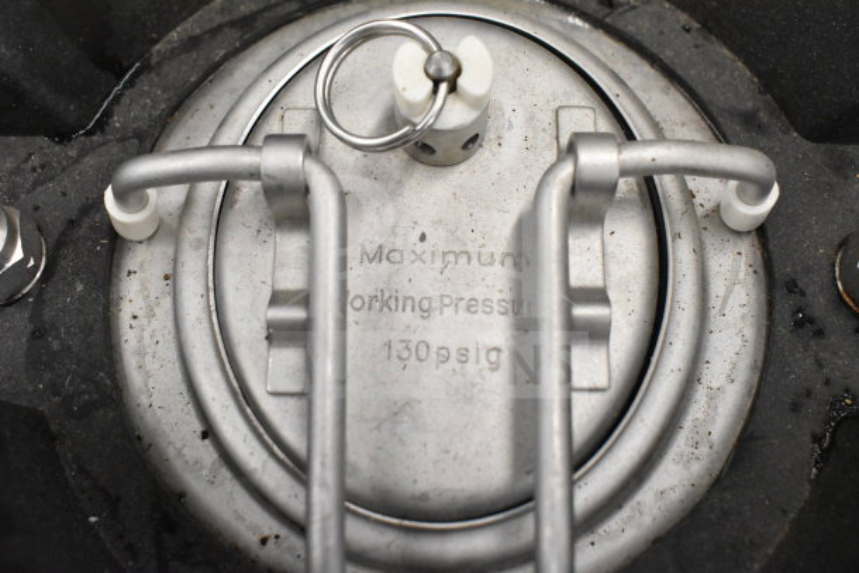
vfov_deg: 35.5
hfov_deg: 51.3
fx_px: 895
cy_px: 286
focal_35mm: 38
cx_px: 430
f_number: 8
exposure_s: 1/250
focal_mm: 25
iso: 6400
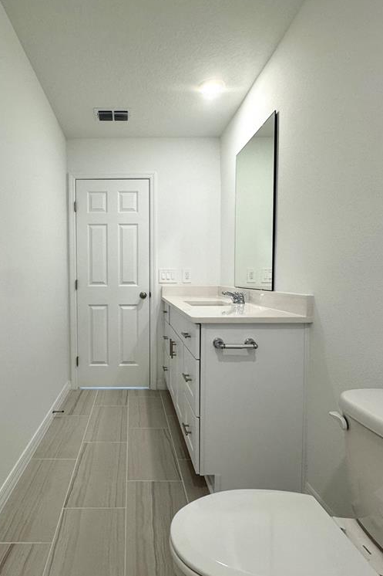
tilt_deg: -2.7
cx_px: 129
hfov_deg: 60.5
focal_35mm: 20
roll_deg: -0.3
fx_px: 319
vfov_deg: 84.0
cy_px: 291
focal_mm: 2.22
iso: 160
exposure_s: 1/120
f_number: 2.2
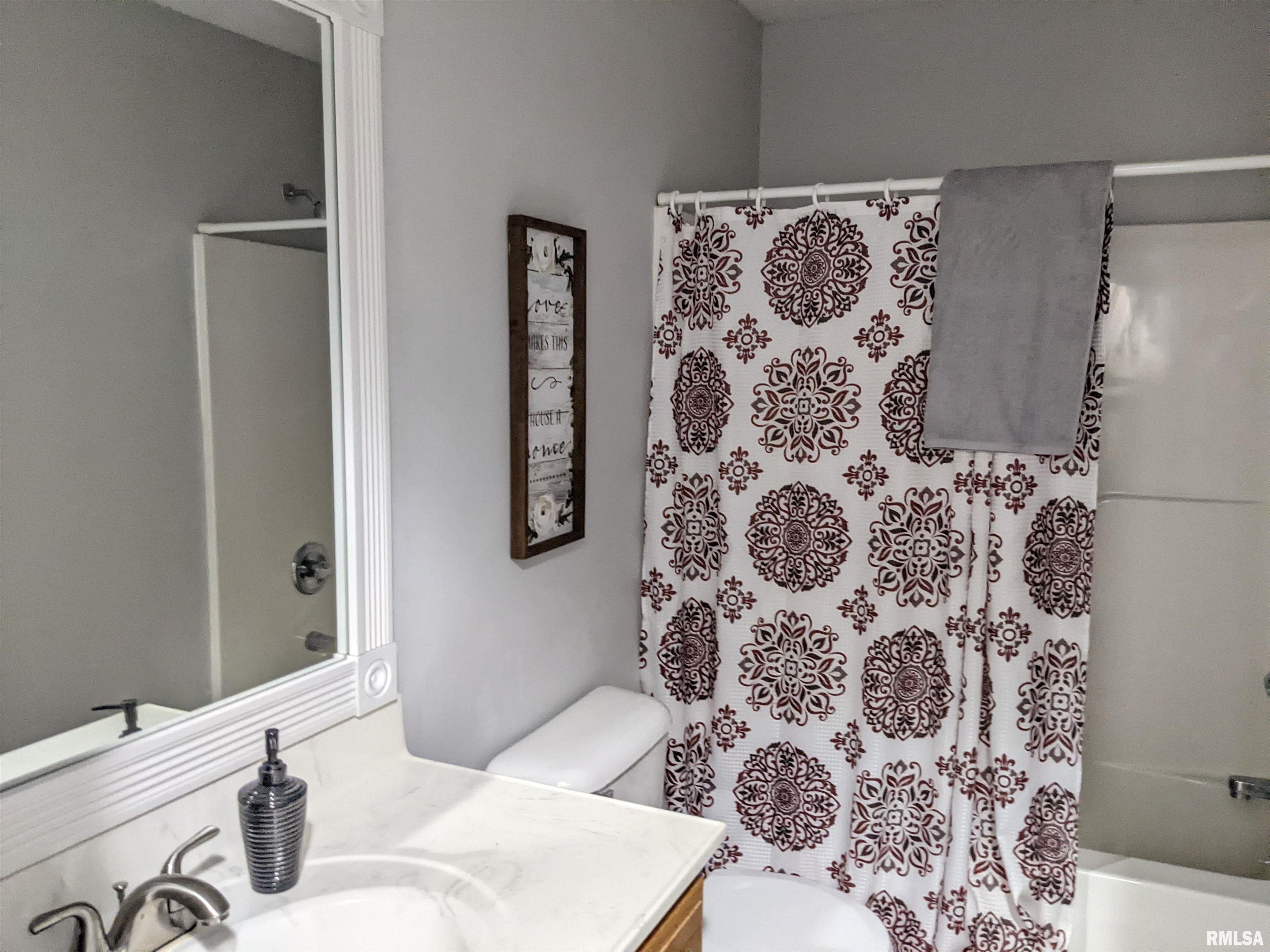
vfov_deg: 51.4
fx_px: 991
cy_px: 476
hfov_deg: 65.3
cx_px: 635
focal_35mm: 27
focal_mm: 4.44
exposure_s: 1/30
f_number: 1.8
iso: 621
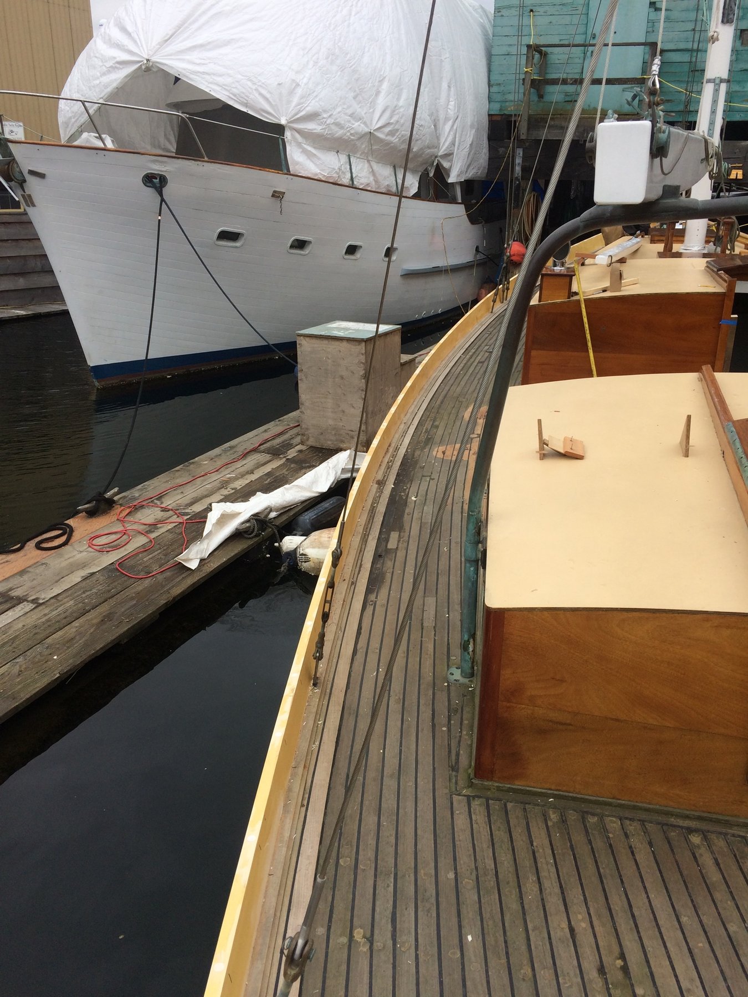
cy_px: 498
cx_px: 374
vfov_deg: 61.7
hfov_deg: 48.2
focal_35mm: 29
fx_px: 836
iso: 32
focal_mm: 4.15
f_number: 2.2
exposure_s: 1/483
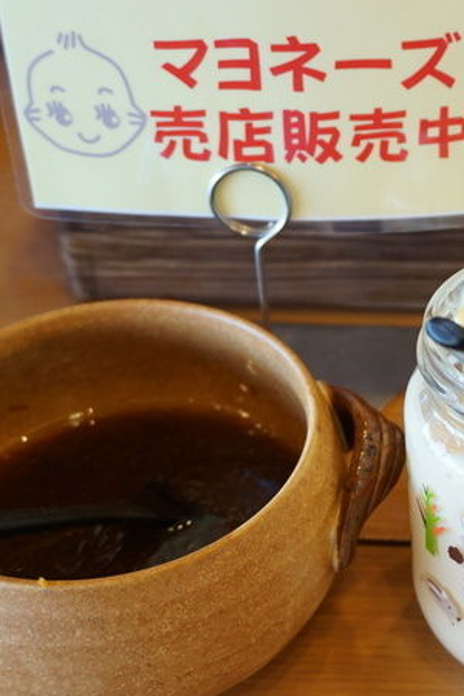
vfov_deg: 29.7
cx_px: 531
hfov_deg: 19.1
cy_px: 368
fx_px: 1313
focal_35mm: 68
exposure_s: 1/60
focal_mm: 25
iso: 500
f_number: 4.5
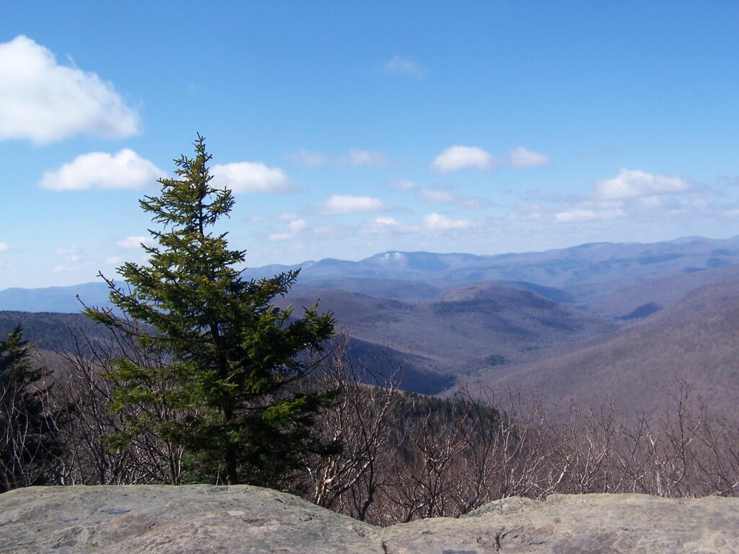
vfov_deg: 37.7
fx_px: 811
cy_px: 277
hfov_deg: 49.0
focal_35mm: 38
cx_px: 370
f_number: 4
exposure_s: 1/800
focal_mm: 6.3
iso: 80
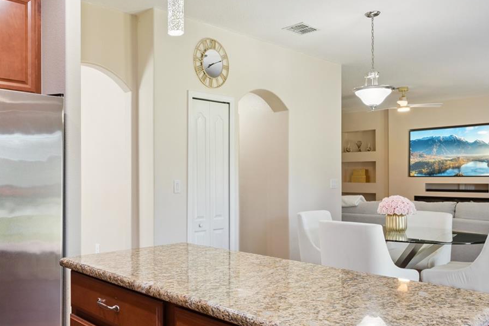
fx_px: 435
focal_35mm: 32
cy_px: 178
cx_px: 153
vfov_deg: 41.1
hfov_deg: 57.1
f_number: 9
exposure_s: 1/10
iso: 200
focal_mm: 18
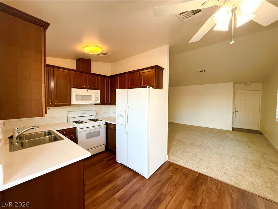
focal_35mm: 14
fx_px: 112
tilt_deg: -1.7
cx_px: 139
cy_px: 104
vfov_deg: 85.7
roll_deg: -0.5
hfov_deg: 102.1
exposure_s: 1/120
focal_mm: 2.22
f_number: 2.2
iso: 250
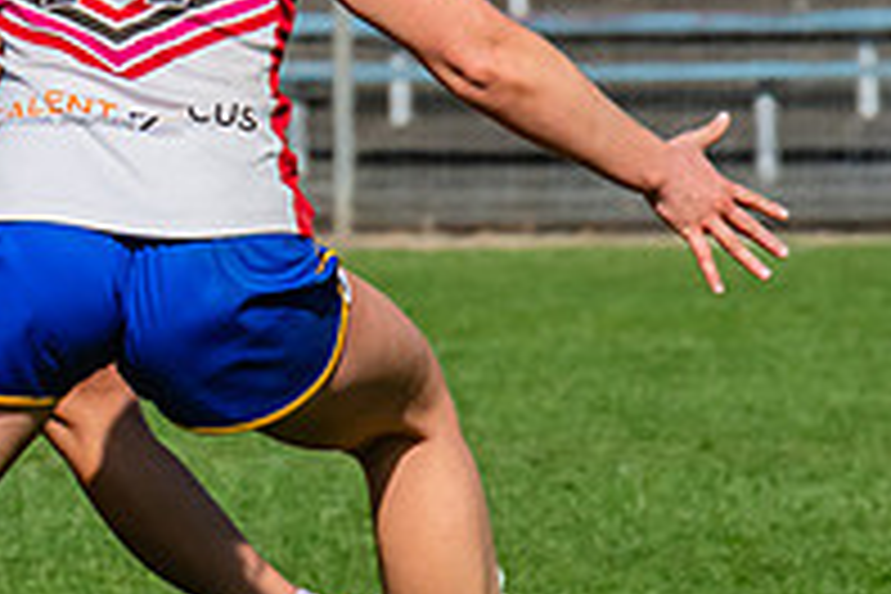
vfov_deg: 0.9
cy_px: 79
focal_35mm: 1486
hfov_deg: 1.4
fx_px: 36776
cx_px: -174
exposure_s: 1/1250
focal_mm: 330
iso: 800
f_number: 14
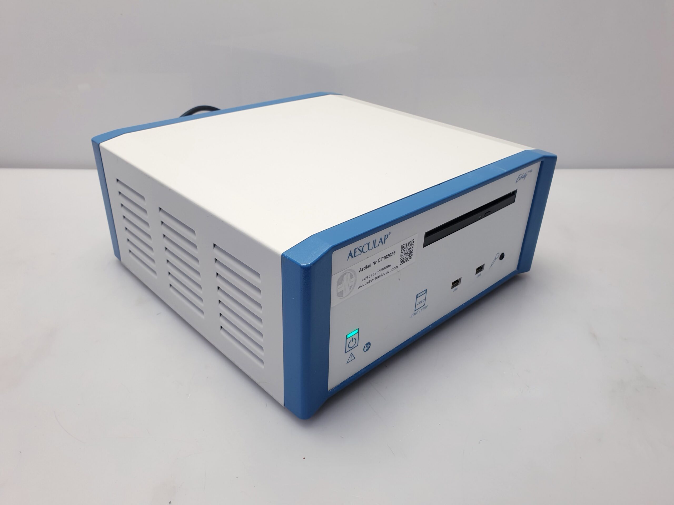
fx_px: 506
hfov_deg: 67.3
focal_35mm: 26
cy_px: 252
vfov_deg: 53.1
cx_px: 337
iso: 50
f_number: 2.4
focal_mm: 4.3
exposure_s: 1/50
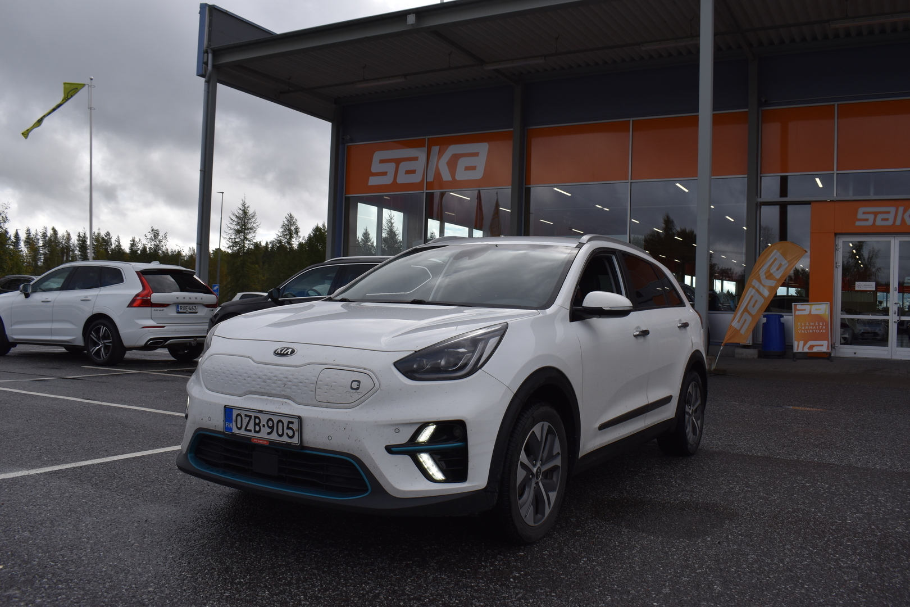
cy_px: 304
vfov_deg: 43.6
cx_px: 455
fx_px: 758
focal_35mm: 30
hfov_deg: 61.9
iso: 200
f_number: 8
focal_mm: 20
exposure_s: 1/750
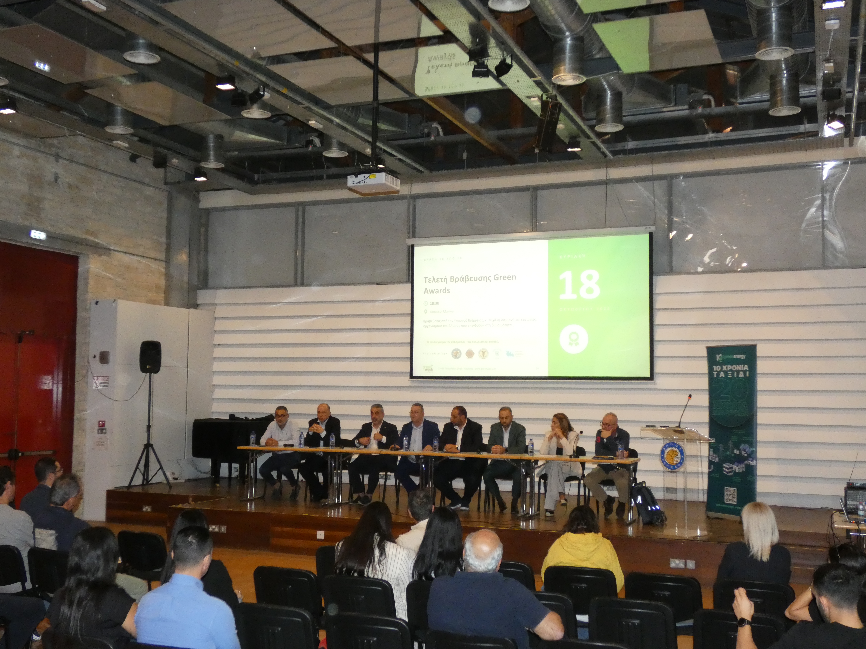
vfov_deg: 37.7
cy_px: 324
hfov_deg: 49.0
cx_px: 433
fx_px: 951
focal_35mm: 38
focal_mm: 6.8
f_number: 3.5
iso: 800
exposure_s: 1/60
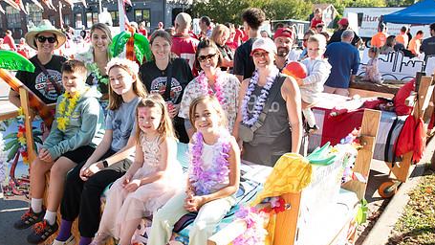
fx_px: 369
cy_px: 168
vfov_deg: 36.2
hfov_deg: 60.5
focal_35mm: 32
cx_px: 176
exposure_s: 1/200
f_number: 6.3
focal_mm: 24
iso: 400
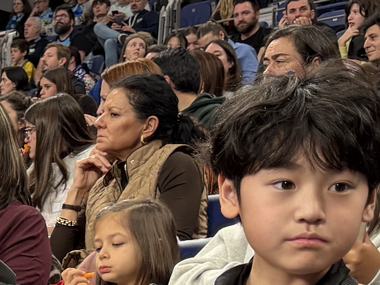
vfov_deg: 11.2
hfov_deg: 14.3
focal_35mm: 127
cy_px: 424
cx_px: -219
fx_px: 1395
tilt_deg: -1.0
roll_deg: -0.4
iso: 160
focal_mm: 6.76
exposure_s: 1/121
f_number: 1.78
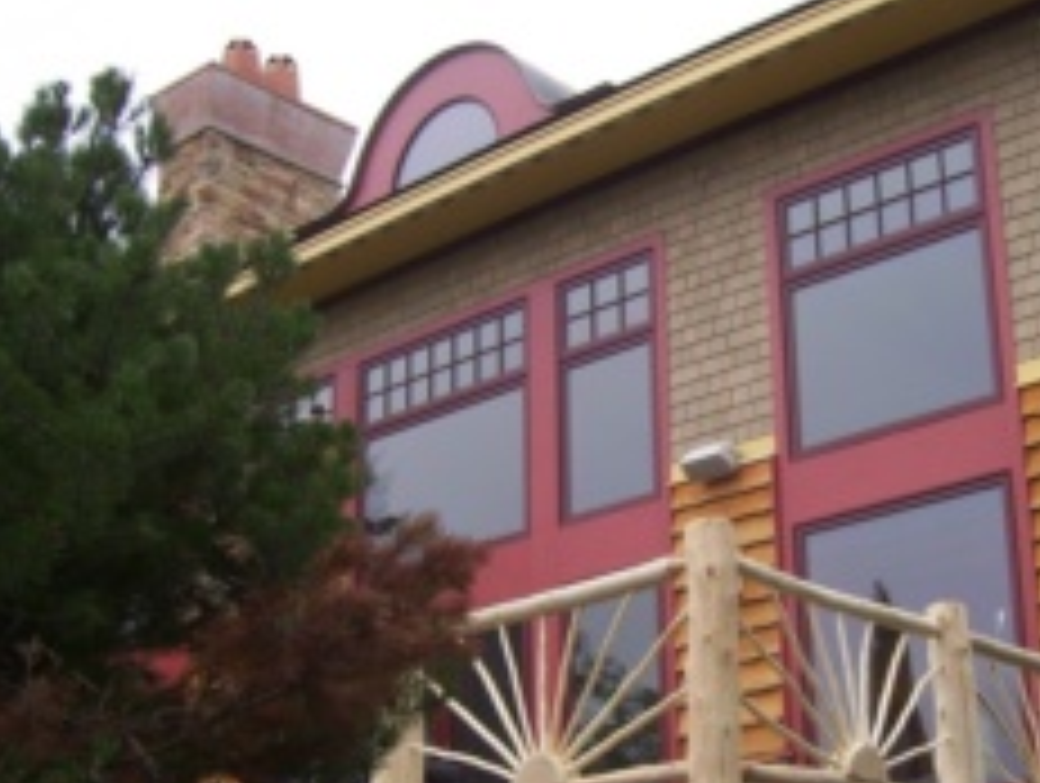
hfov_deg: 32.4
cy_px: 551
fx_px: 1775
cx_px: 700
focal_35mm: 59
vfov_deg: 24.7
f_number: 4.8
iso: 80
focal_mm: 6
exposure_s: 1/320
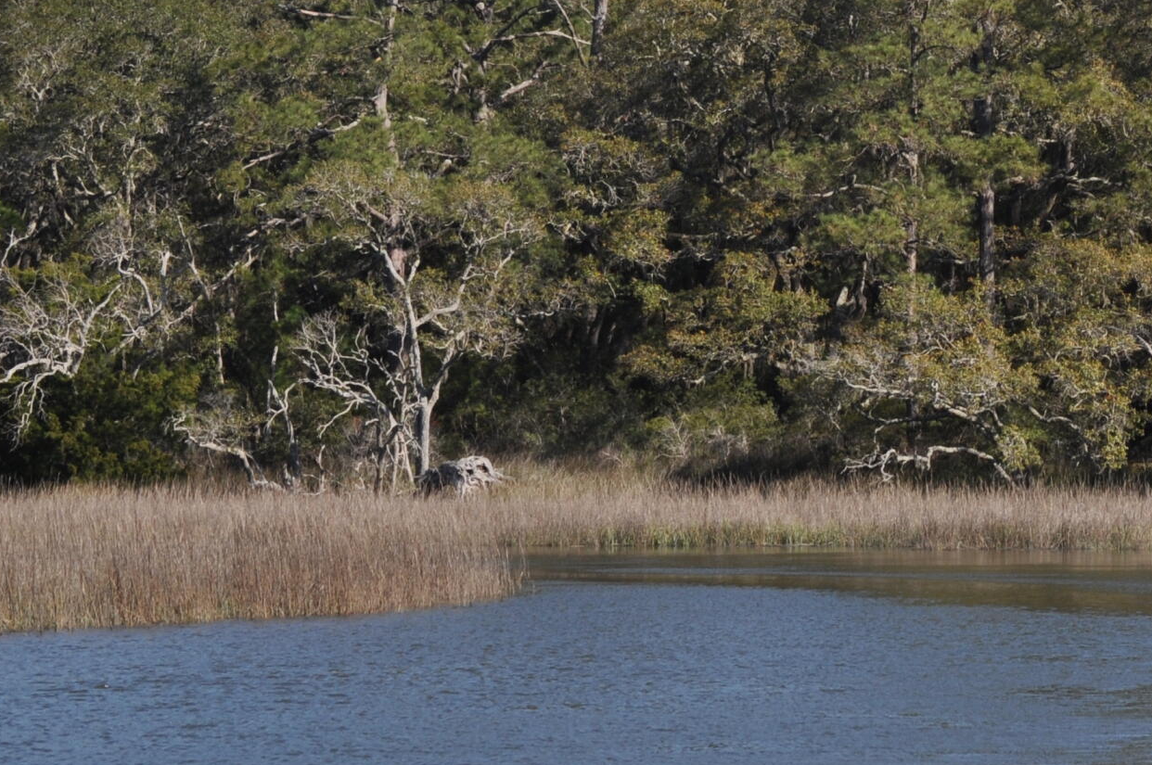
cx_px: 1133
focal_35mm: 199
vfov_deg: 6.9
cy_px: 395
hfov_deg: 10.3
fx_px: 6367
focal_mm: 55
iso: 200
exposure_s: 1/320
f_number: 9
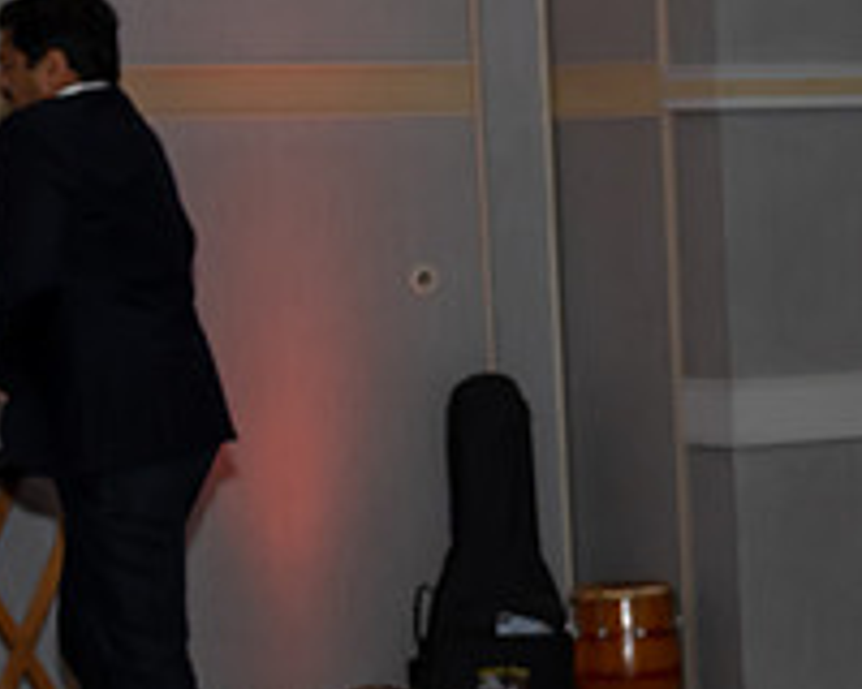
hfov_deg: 11.7
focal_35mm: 156
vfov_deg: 9.8
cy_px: 675
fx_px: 3980
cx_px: 1382
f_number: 6.3
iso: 400
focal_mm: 31
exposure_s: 1/250
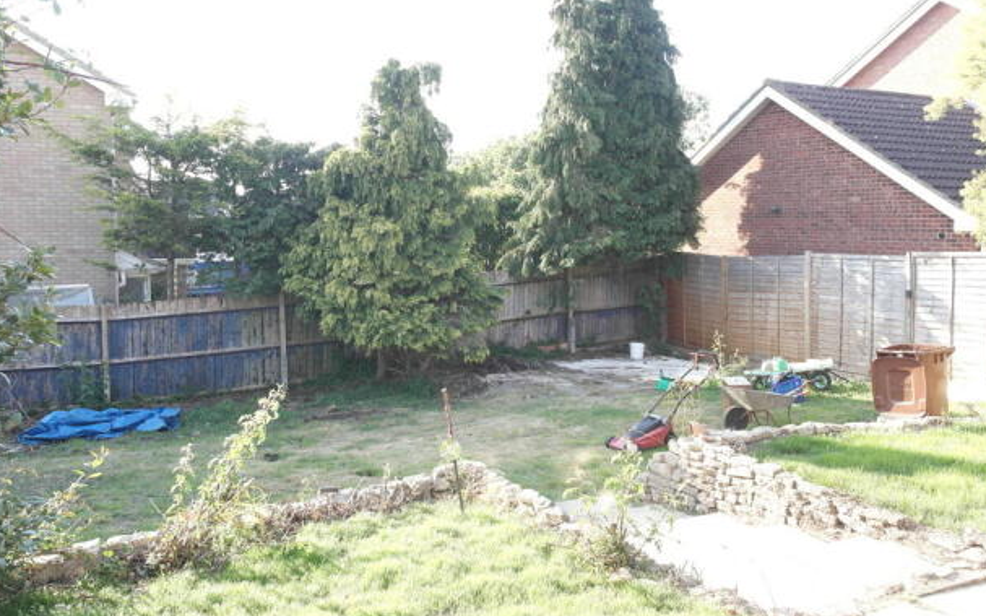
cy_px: 298
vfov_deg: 38.3
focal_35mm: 33
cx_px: 498
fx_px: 887
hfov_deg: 58.2
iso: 400
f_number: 6.3
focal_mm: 20
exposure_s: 1/80
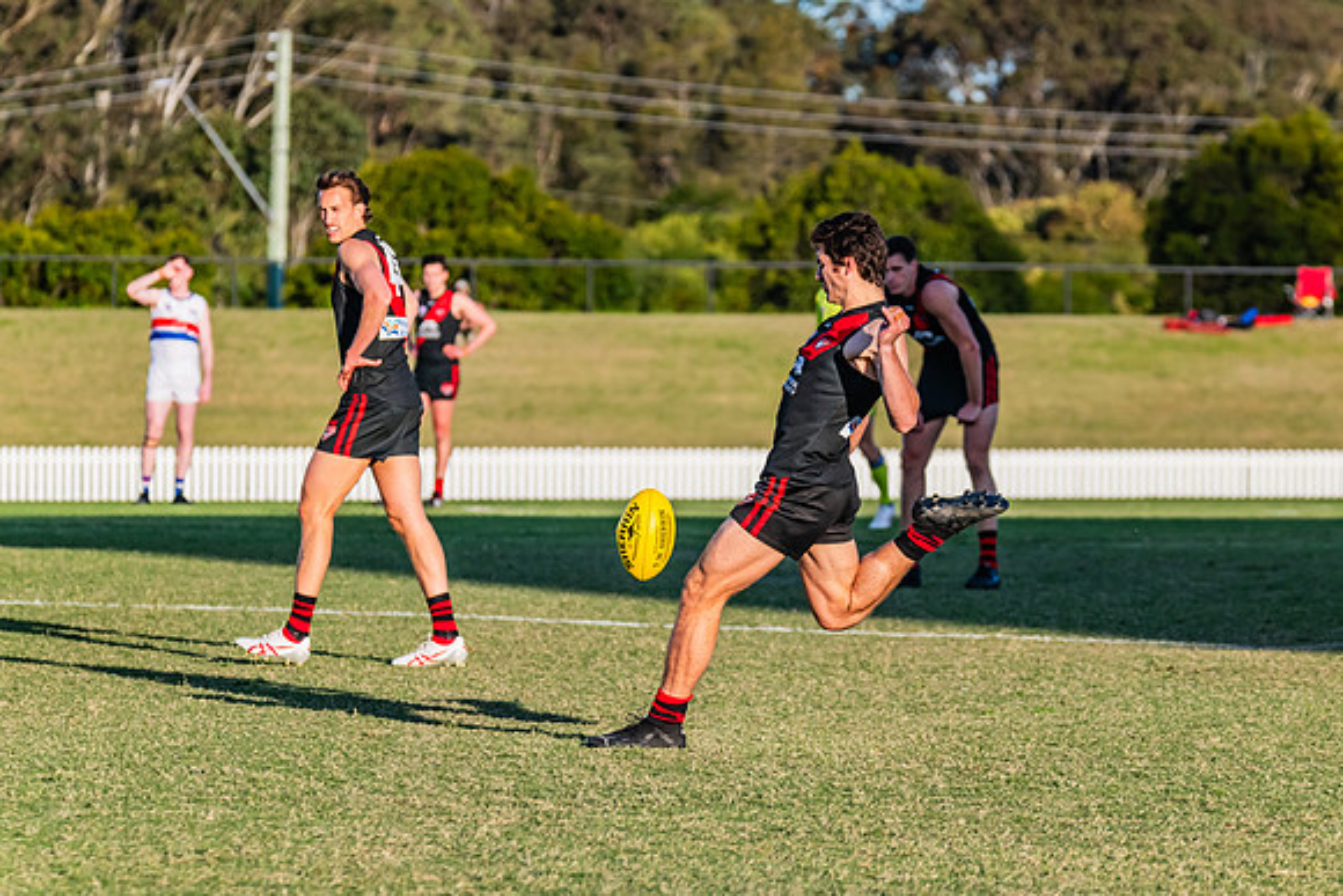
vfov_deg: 4.9
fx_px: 10482
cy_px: 427
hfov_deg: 7.3
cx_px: 748
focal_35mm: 281
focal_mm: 250
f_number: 7.1
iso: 800
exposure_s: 1/1600
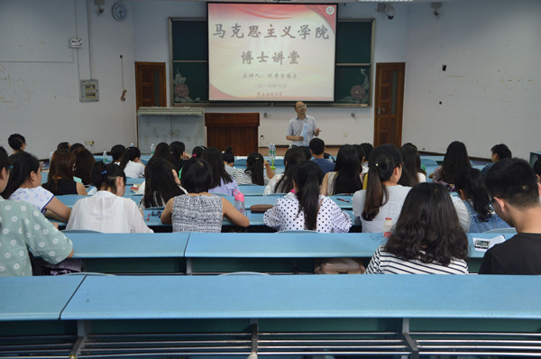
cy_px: 180
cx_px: 270
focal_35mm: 48
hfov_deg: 41.2
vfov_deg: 28.0
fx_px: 720
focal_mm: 32
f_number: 4.2
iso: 400
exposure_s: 1/40
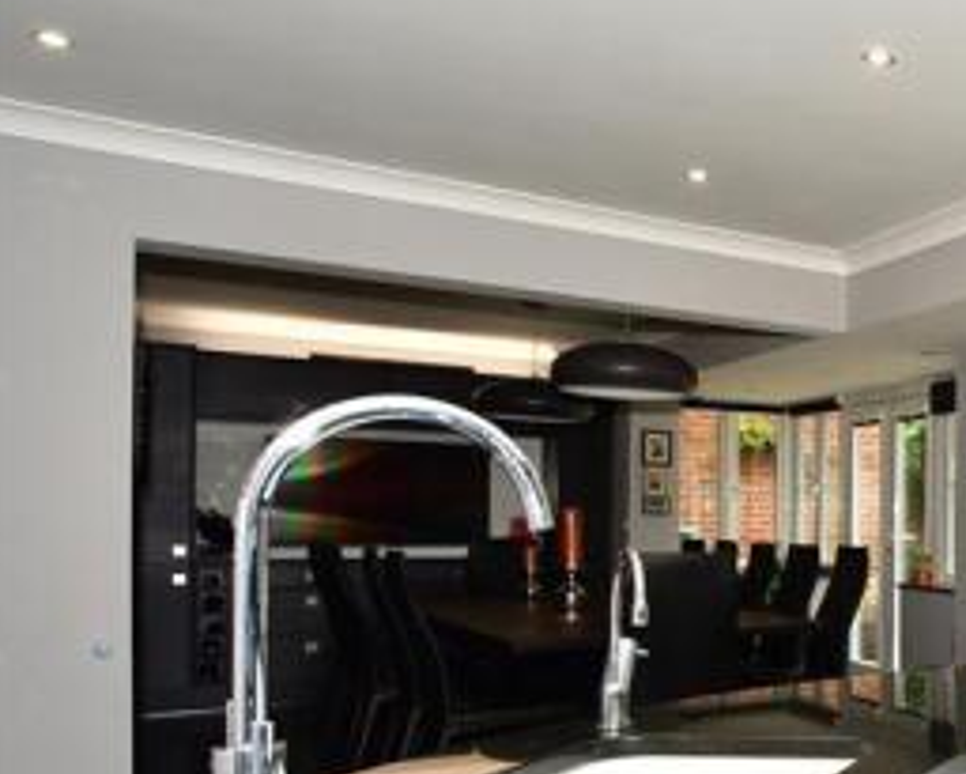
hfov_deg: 35.9
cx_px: 1223
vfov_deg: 40.6
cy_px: 523
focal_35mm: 36
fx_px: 1030
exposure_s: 1/60
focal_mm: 10
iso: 800
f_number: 7.1
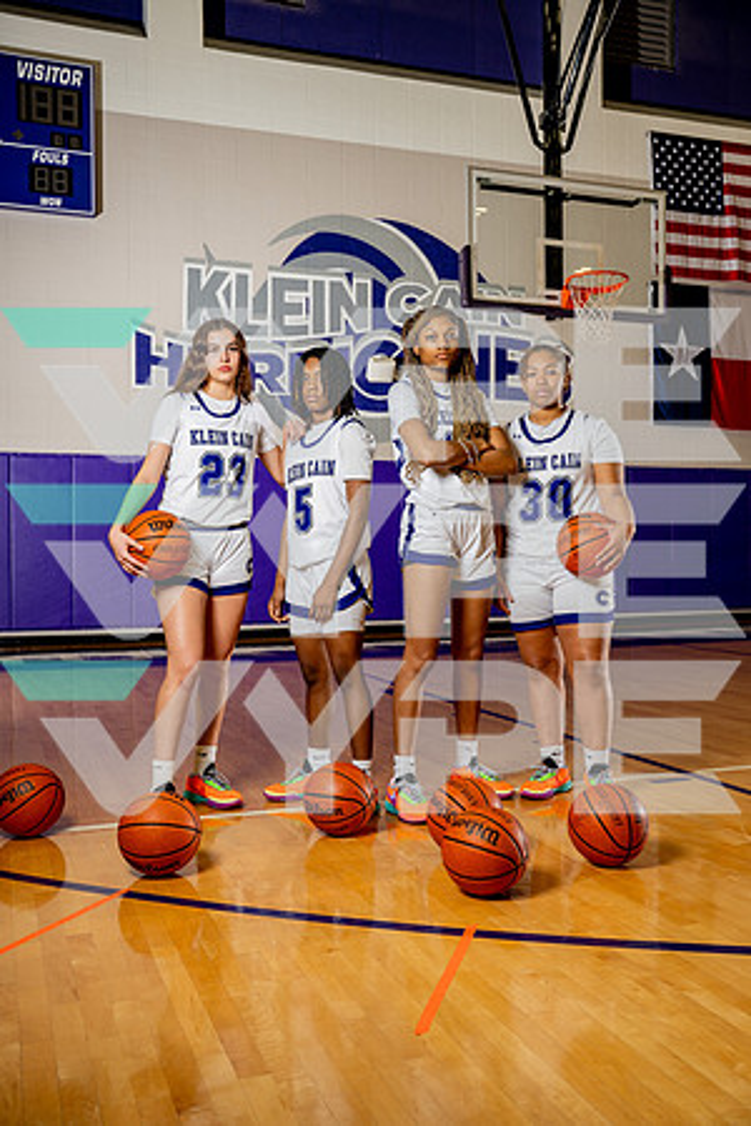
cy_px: 563
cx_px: 376
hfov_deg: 38.9
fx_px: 1064
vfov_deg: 55.8
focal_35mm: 34
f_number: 4
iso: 100
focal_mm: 34
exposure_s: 1/250
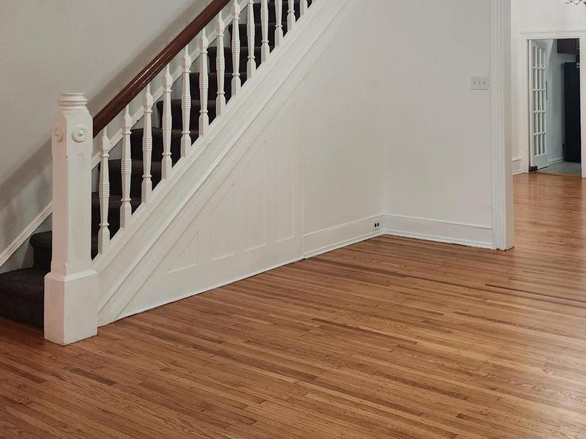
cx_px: 390
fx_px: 694
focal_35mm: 41
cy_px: 78
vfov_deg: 33.9
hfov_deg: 45.1
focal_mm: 6.4
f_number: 1.8
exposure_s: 1/120
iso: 320
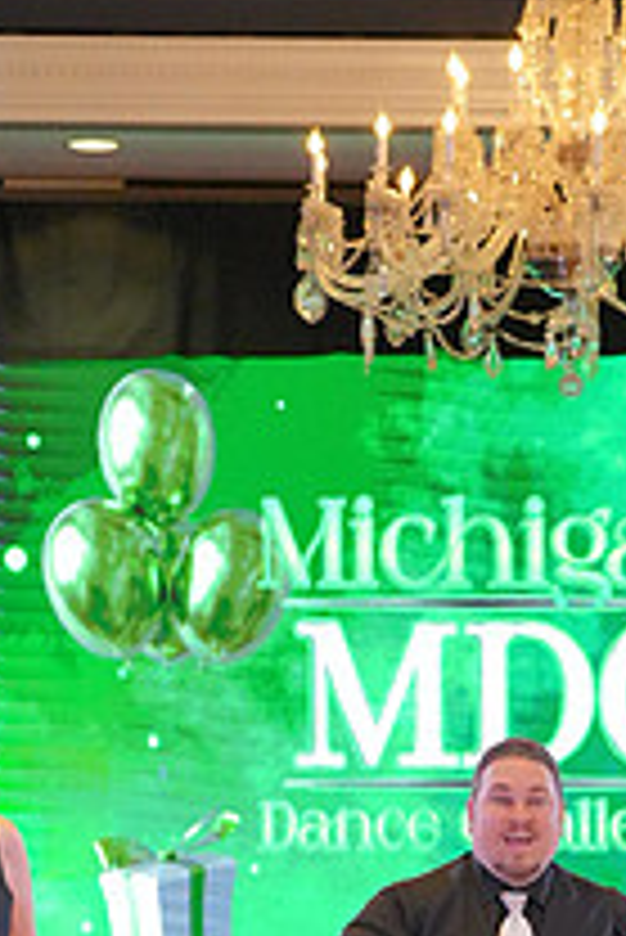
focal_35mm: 195
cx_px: 588
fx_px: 5077
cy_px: 1166
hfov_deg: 7.0
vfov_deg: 10.3
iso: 8000
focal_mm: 70
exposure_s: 1/500
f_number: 4
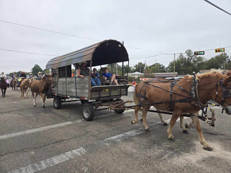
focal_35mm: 23
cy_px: 86
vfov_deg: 58.9
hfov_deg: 73.9
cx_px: 116
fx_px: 153
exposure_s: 1/550
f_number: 1.8
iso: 25
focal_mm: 5.4
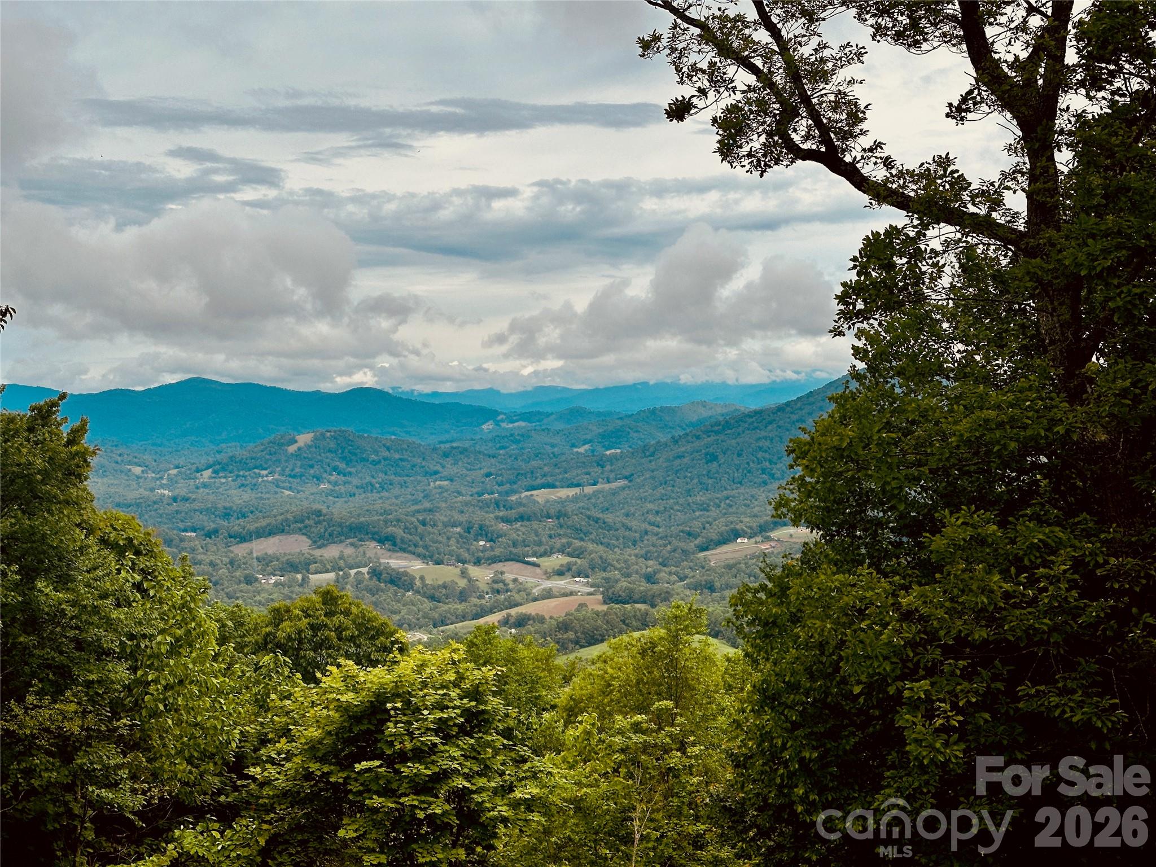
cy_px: 434
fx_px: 1603
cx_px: 578
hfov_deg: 39.7
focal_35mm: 48
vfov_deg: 30.3
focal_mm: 6.86
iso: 64
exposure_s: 1/5263
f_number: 1.78
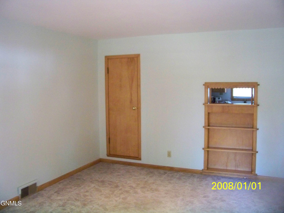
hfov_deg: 55.4
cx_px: 142
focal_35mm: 33
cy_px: 106
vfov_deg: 42.9
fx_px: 271
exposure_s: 1/30
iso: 800
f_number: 2.8
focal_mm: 5.85
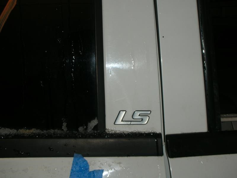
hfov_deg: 31.7
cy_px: 89
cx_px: 118
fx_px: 418
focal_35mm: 61
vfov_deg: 24.0
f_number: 4
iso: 50
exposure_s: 1/120
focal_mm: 10.1
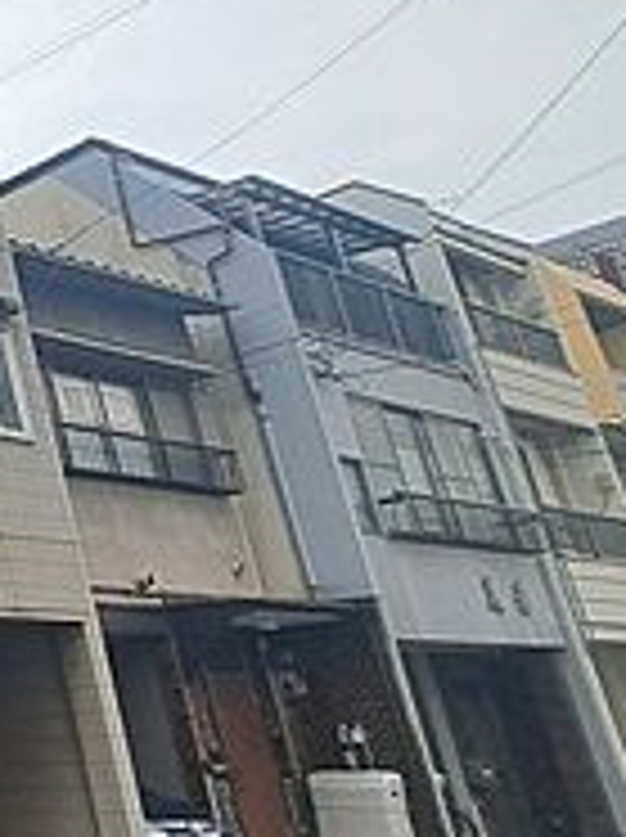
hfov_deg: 18.4
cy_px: 441
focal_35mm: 42
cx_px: -676
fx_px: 1015
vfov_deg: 44.8
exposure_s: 1/1167
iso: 50
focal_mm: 1.74
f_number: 2.2
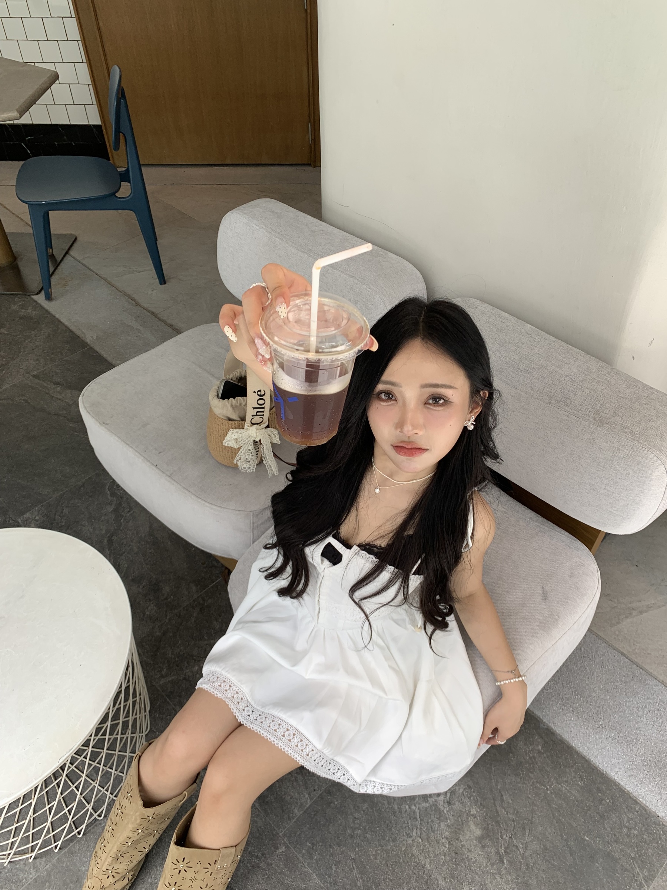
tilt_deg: -44.9
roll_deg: +2.0
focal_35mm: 26
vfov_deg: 67.3
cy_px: 445
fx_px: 668
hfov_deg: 53.1
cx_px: 334
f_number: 1.8
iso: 25
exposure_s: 1/247
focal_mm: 4.25
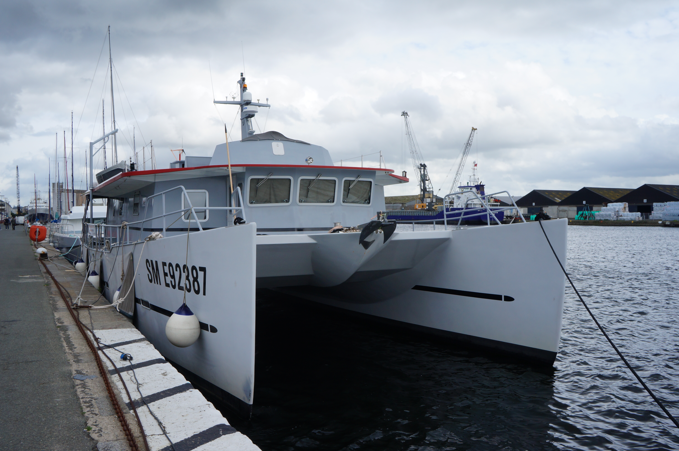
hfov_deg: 62.0
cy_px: 226
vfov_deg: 43.5
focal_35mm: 30
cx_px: 340
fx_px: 565
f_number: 13
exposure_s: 1/200
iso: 200
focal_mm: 20
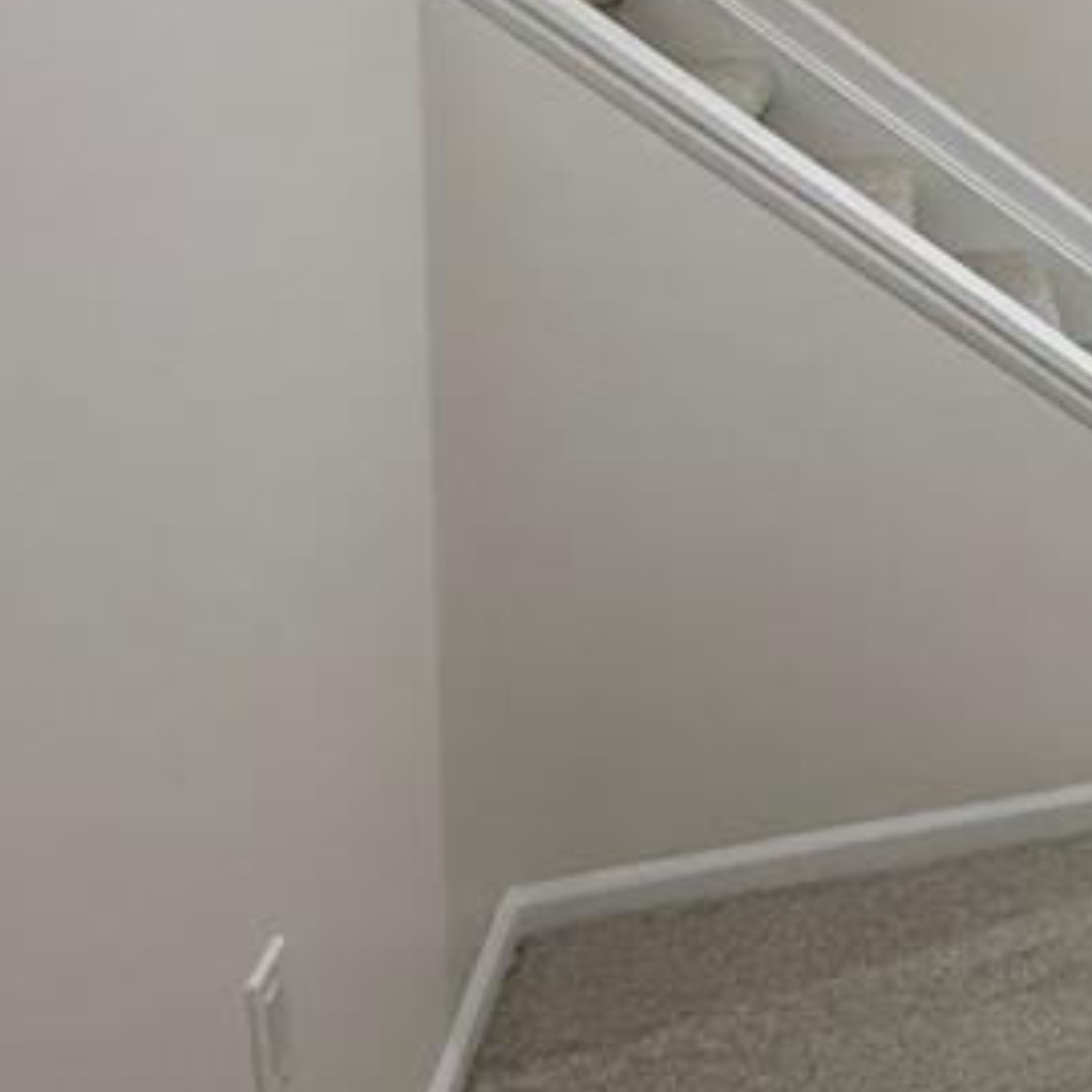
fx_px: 1677
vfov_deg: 33.8
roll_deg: +2.3
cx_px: 1416
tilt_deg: -6.3
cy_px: 73
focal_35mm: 47
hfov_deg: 29.2
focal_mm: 2.22
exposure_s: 1/120
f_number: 2.2
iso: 250
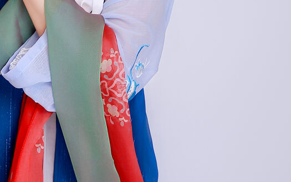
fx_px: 1911
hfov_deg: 8.7
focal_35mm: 241
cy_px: 54
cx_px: 49
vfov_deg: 5.4
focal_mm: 70
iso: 100
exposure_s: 1/160
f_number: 7.1
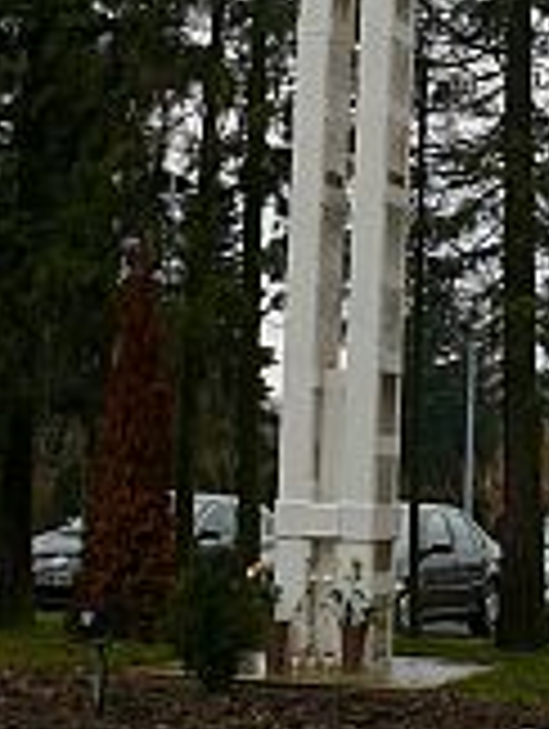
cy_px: 58
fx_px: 2046
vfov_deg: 19.8
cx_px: 648
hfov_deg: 14.8
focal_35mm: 97
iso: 100
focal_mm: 7.4
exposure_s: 1/125
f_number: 3.6
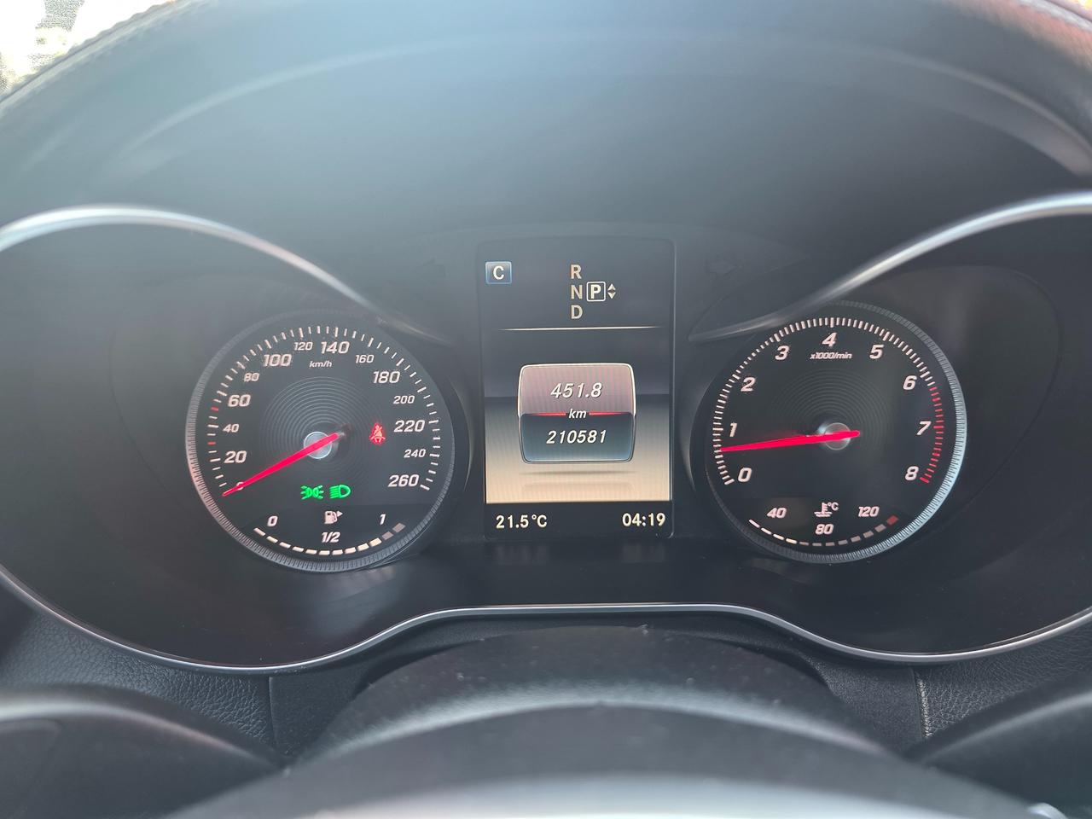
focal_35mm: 23
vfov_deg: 58.9
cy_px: 410
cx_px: 546
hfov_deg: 73.9
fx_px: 726
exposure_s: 1/67.6
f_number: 1.7
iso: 125
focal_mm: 6.3
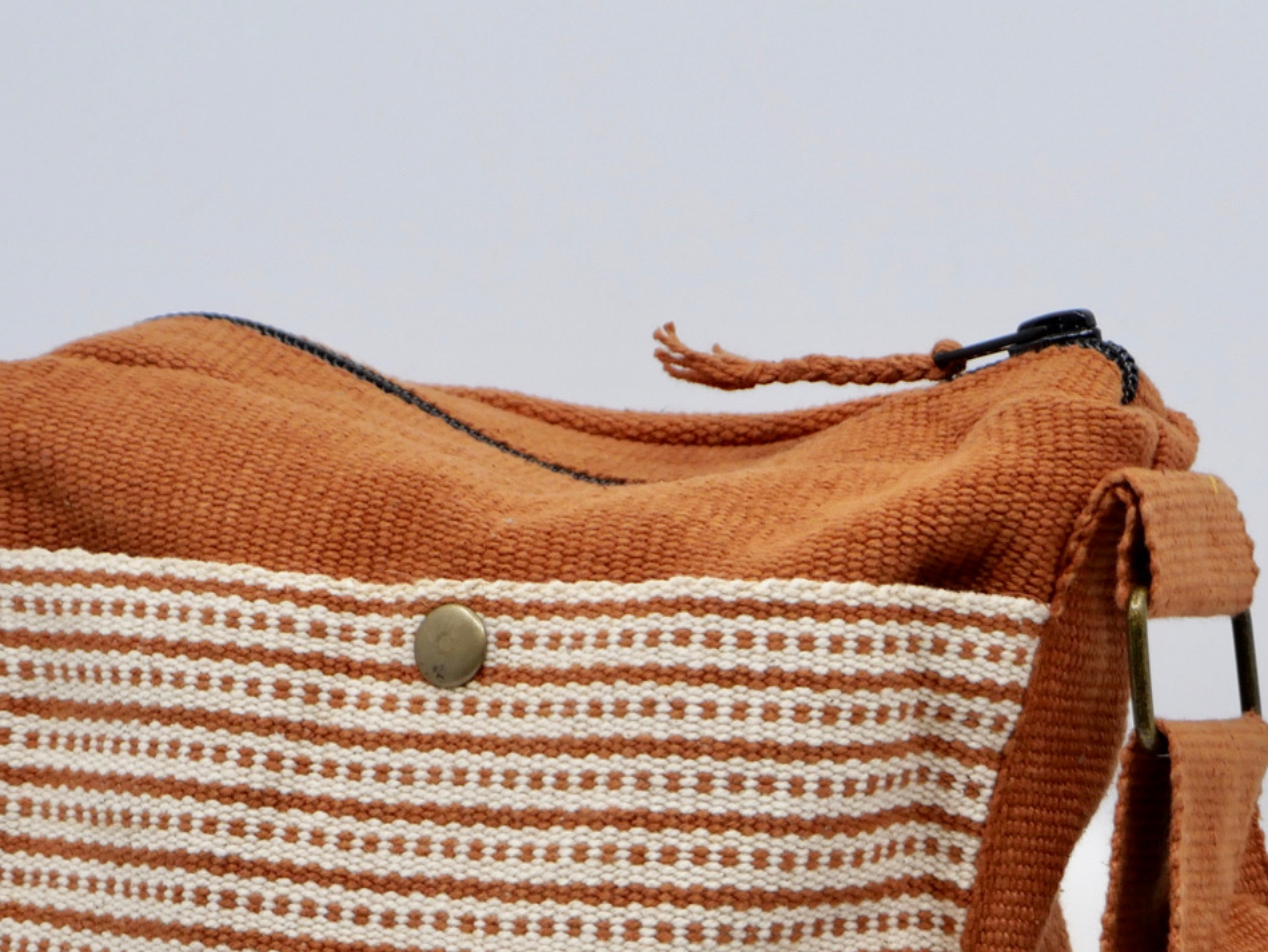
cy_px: 915
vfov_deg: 3.4
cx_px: 921
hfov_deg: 4.6
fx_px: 15792
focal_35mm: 431
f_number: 5.1
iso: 320
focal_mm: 100
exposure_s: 1/250
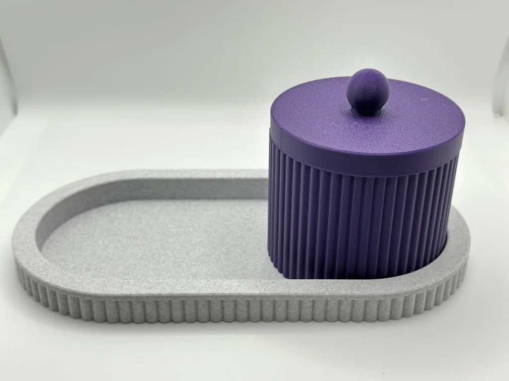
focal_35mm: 48
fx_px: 706
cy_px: 190
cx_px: 254
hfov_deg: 39.7
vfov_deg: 30.3
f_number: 1.78
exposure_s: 1/225
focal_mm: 6.86
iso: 80
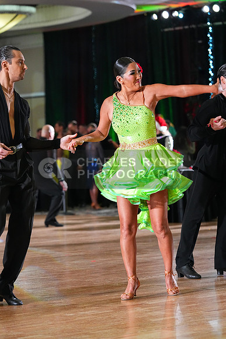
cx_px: 113
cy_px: 170
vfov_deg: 15.8
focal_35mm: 130
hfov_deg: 10.6
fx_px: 1223
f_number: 4.5
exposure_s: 1/400
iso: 8000
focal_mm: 130
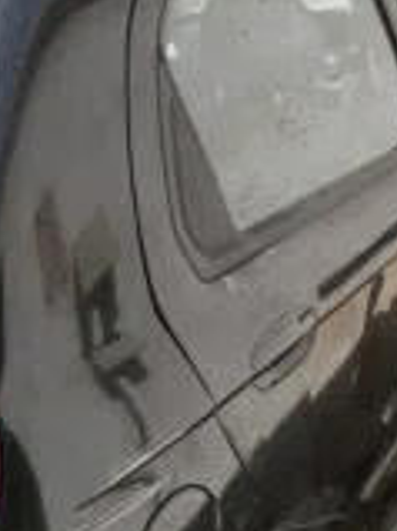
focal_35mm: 58
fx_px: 888
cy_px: 257
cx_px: 380
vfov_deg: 33.3
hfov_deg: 24.3
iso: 50
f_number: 1.8
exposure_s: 1/2420
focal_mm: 5.56
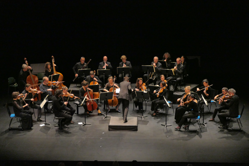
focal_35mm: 73
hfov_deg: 27.7
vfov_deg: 18.7
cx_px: 124
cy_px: 83
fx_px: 505
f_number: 3.9
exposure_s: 1/60
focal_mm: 26.6
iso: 3200
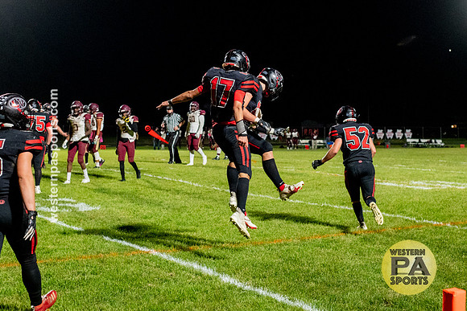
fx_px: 772
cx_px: 232
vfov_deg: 22.8
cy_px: 131
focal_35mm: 59
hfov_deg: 33.7
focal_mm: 50
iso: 8000
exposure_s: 1/640
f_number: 4
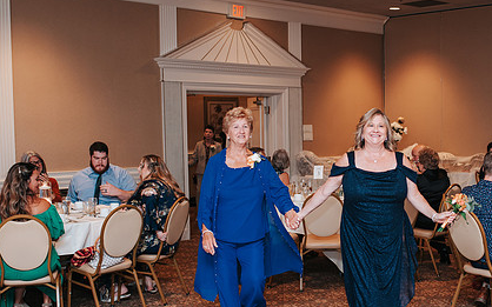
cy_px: 192
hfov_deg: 34.2
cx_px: 330
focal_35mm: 59
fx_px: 791
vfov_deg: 21.9
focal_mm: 35
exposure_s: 1/160
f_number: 2.8
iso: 1000
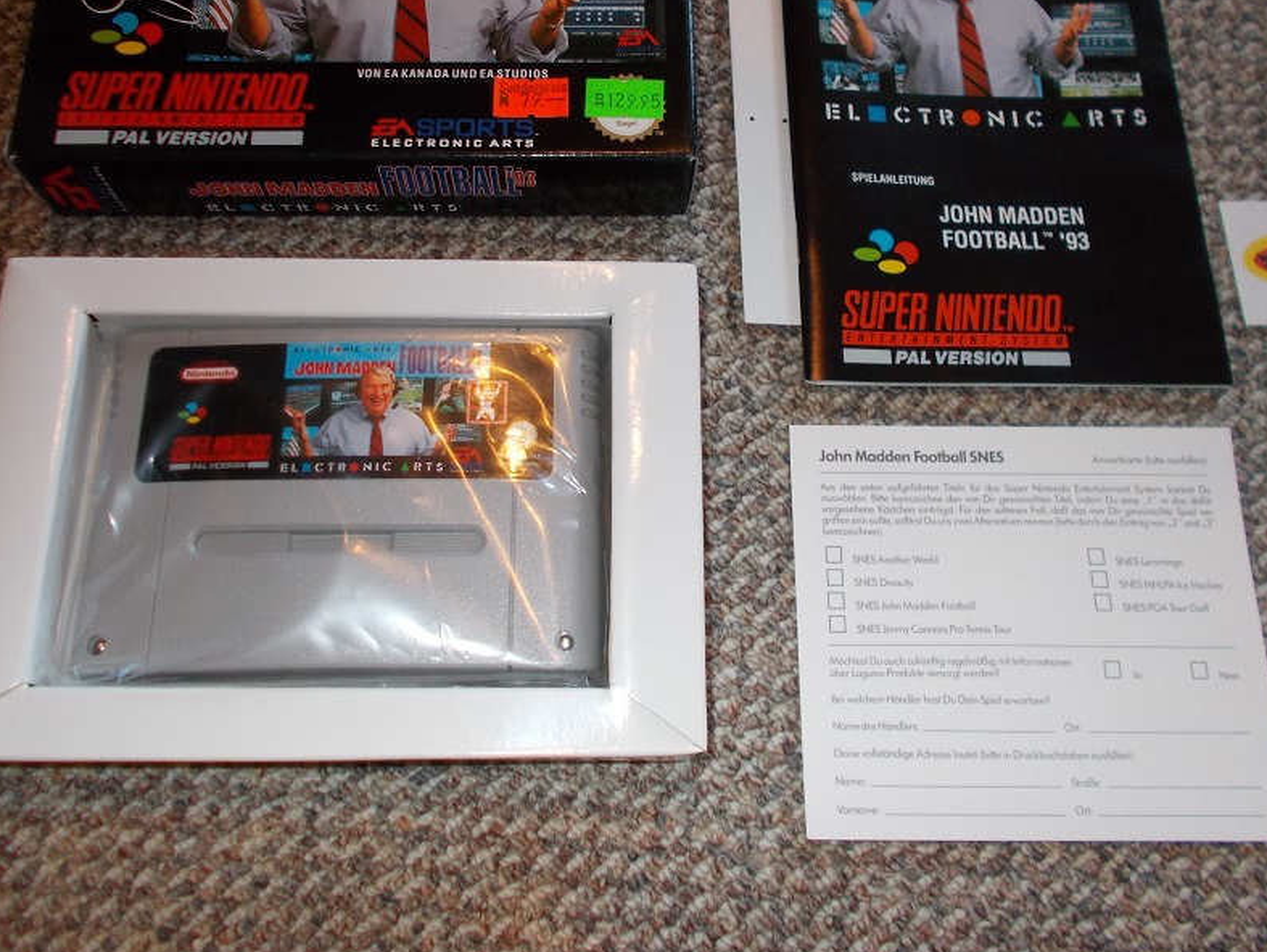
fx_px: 1282
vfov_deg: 40.3
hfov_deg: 52.6
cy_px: 337
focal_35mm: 35
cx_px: 644
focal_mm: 4.6
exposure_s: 1/25
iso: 200
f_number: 3.2
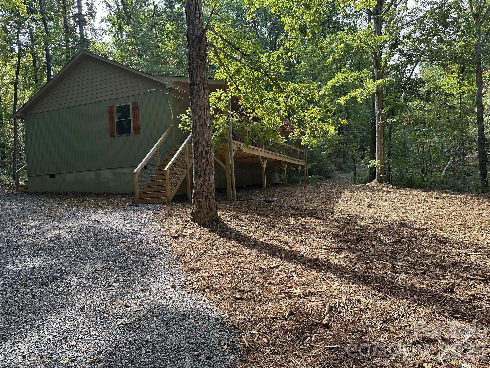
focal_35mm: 24
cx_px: 245
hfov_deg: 71.6
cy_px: 184
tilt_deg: +1.6
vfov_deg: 56.8
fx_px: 340
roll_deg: +4.1
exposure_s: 1/623
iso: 80
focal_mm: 6.86
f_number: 1.78
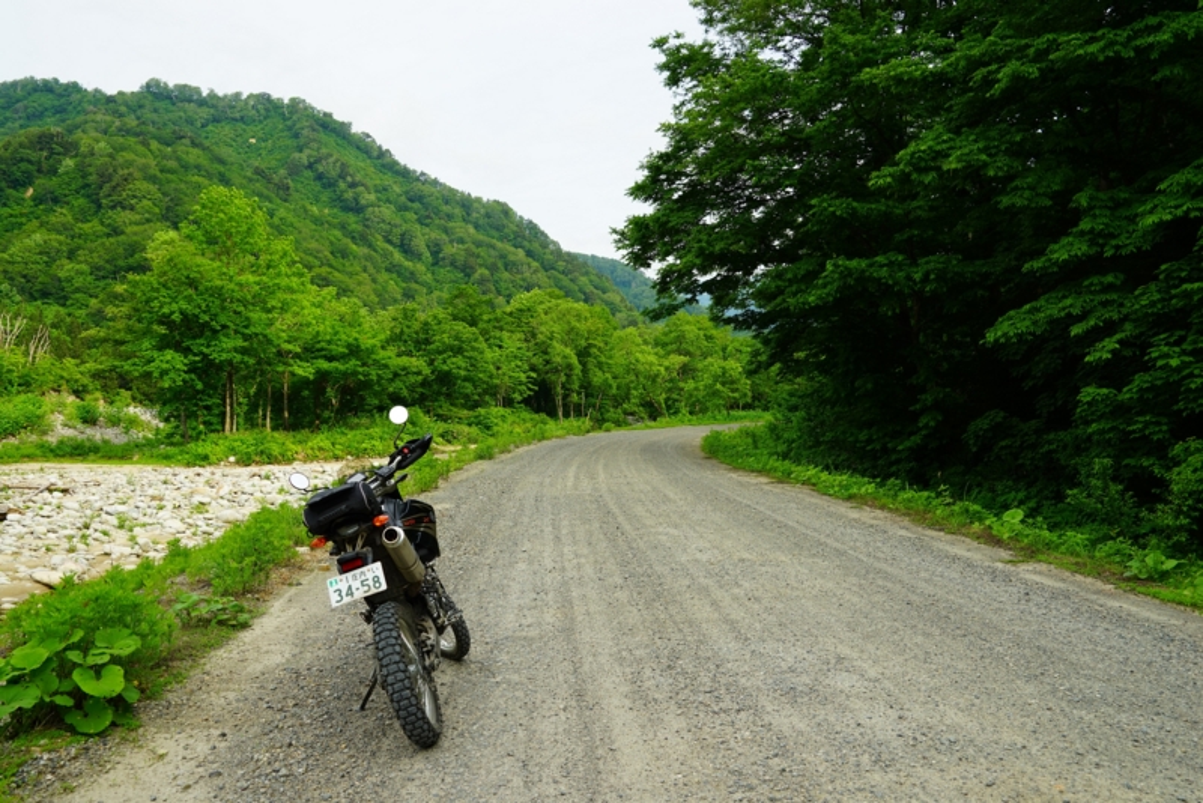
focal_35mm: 28
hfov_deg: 65.5
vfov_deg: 46.4
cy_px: 402
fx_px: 936
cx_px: 602
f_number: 8
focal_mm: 28
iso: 100
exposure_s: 1/90
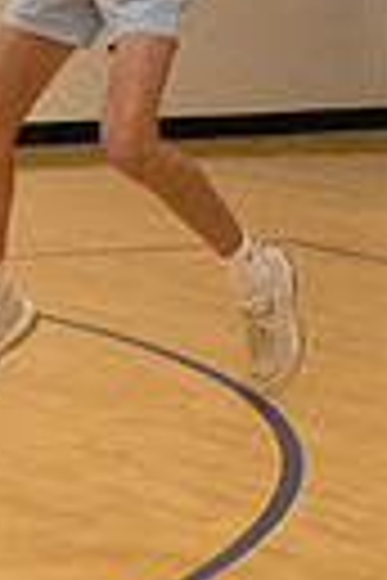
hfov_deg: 4.8
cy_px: -162
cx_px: 133
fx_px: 4611
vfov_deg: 7.1
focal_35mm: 286
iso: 10000
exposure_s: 1/400
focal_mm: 55
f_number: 5.6
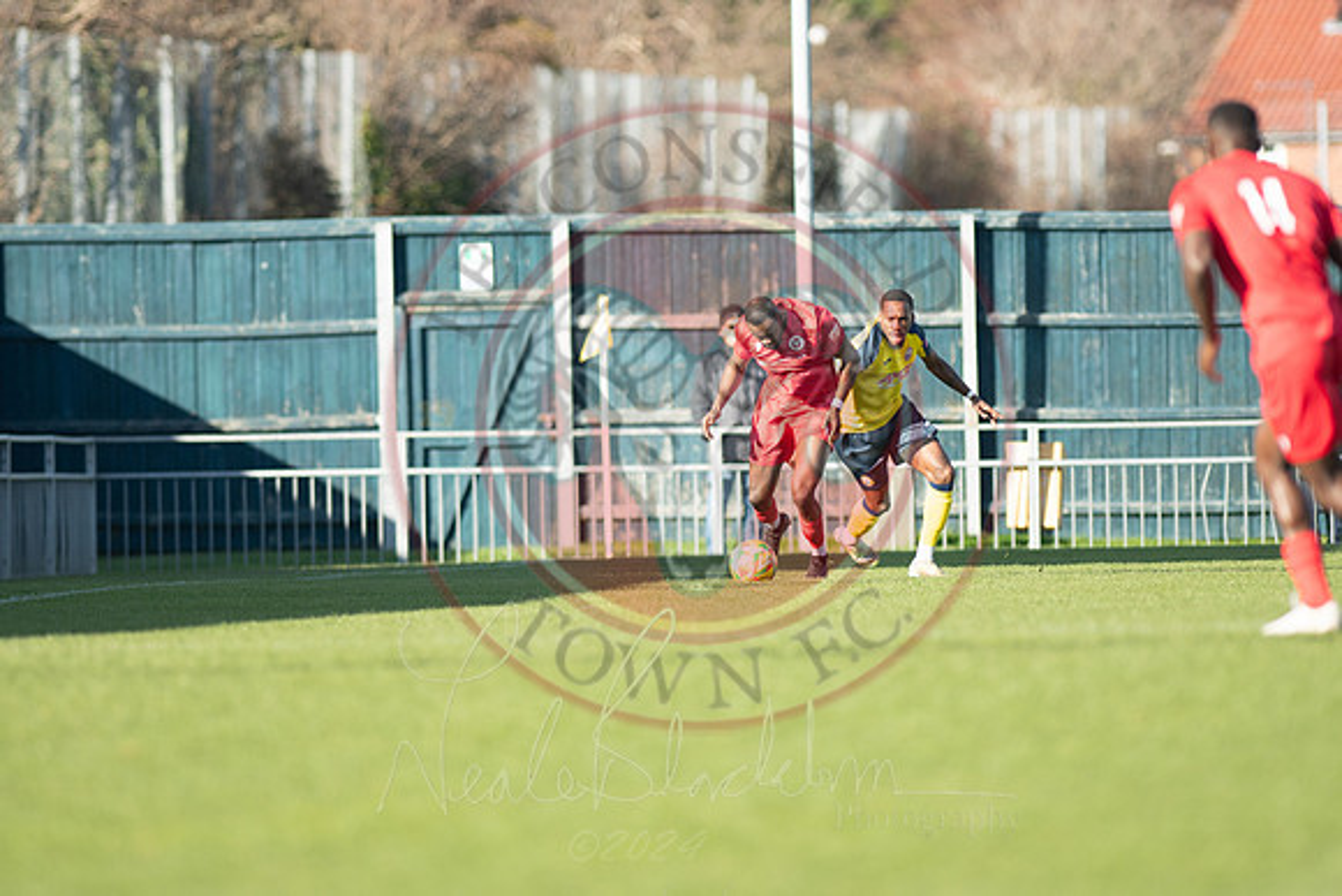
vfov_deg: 3.1
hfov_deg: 4.6
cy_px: 448
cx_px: 671
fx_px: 16778
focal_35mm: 450
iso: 250
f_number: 2.8
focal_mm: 300
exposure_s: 1/1600
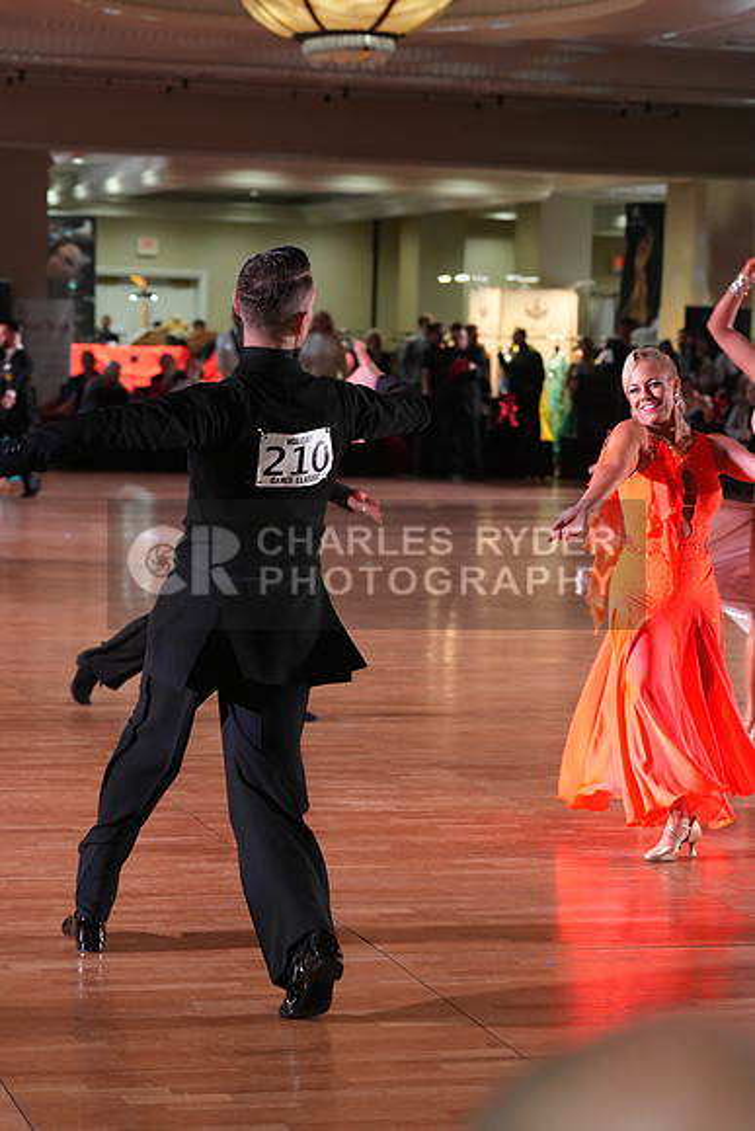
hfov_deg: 14.4
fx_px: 2987
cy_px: 566
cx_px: 378
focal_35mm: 95
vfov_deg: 21.5
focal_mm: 95
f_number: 5
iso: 4000
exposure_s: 1/200
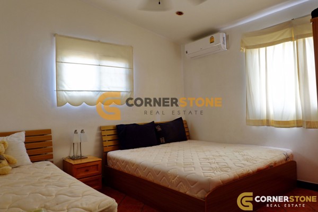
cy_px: 106
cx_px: 159
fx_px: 212
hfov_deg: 73.7
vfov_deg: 53.1
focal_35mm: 24
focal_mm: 16.7
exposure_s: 1/15
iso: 200
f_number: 3.5
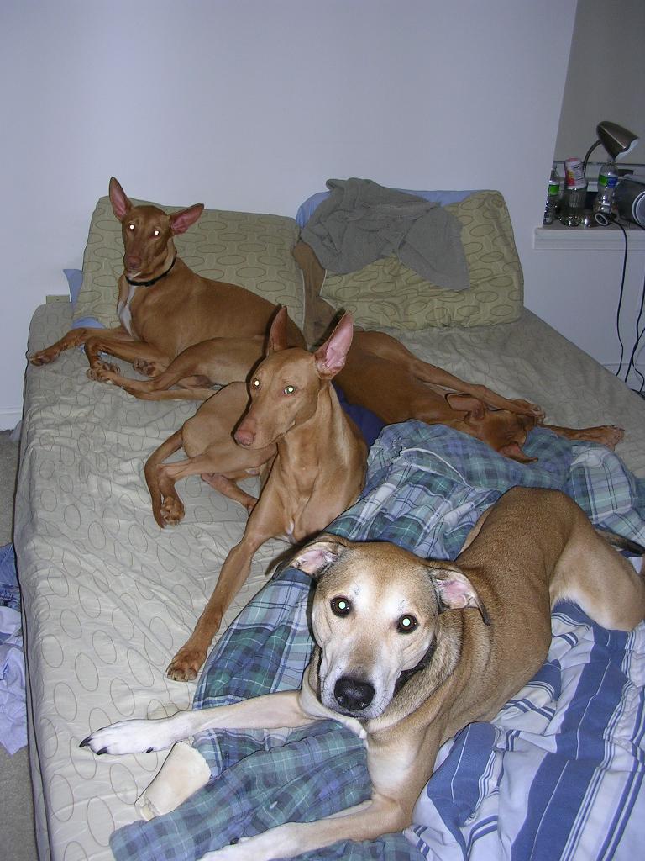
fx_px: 944
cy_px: 430
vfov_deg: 49.0
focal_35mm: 38
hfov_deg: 37.7
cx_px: 322
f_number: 2.8
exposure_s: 1/60.1
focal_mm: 5.8
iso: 50
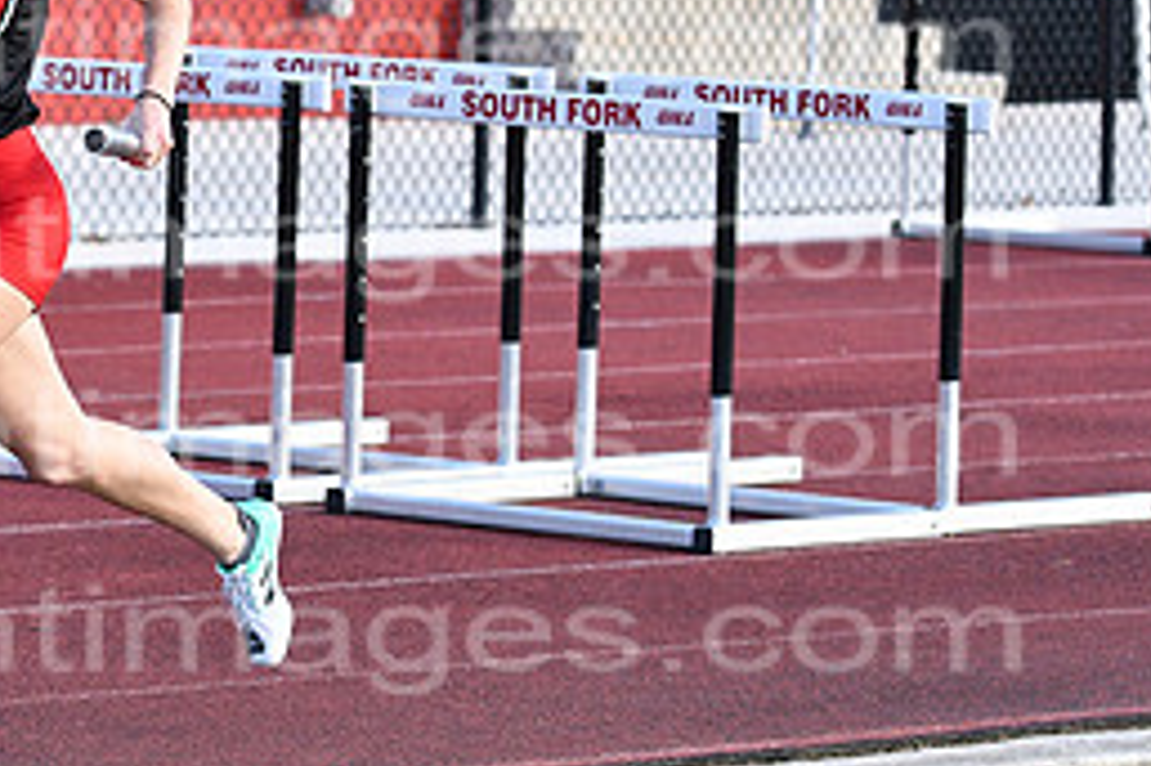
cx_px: 4
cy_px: 150
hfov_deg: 6.2
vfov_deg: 4.1
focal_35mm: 332
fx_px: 10608
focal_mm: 98
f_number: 5.6
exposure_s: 1/2000
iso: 800
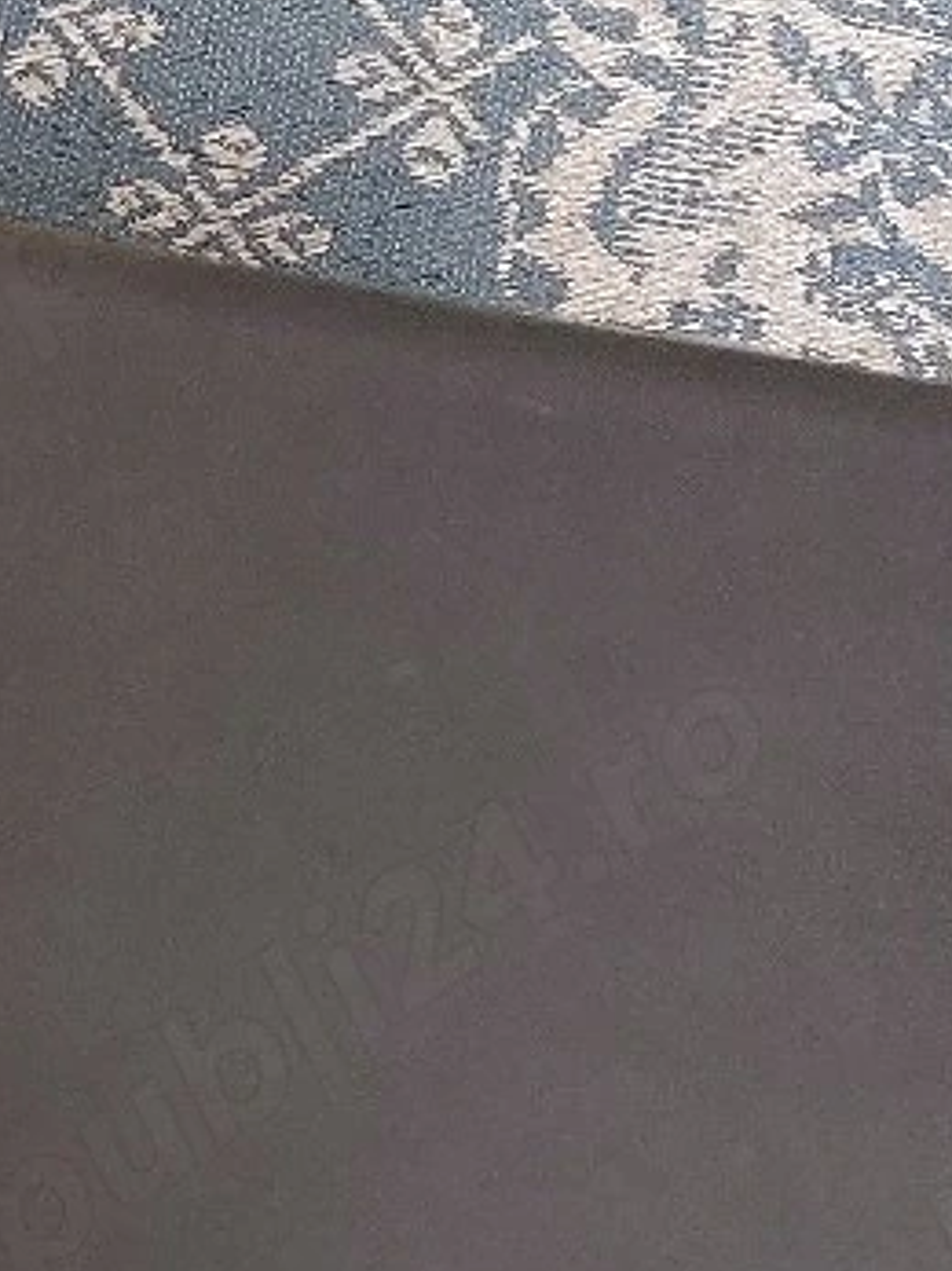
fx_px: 3522
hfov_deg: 14.6
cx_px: -337
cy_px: 1123
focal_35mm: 96
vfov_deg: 20.1
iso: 500
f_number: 1.8
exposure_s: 1/25
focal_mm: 5.23
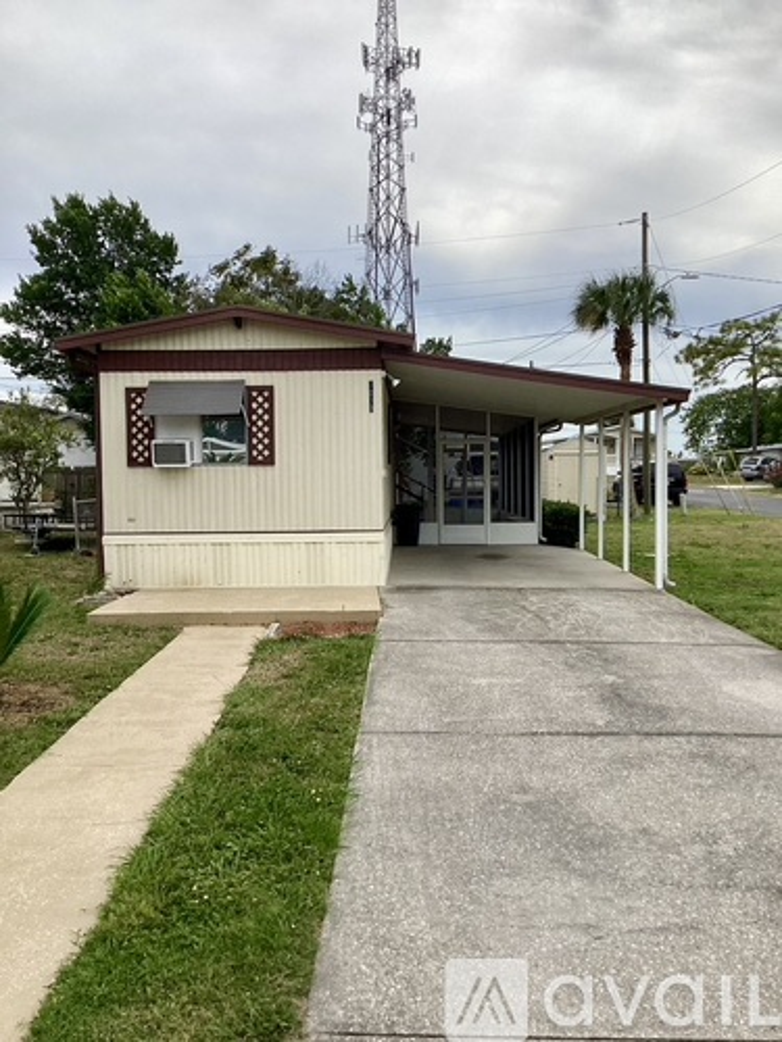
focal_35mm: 31
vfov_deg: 58.4
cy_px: 521
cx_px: 391
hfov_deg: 45.4
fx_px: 934
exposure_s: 1/1698
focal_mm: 3.3
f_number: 2.4
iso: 25
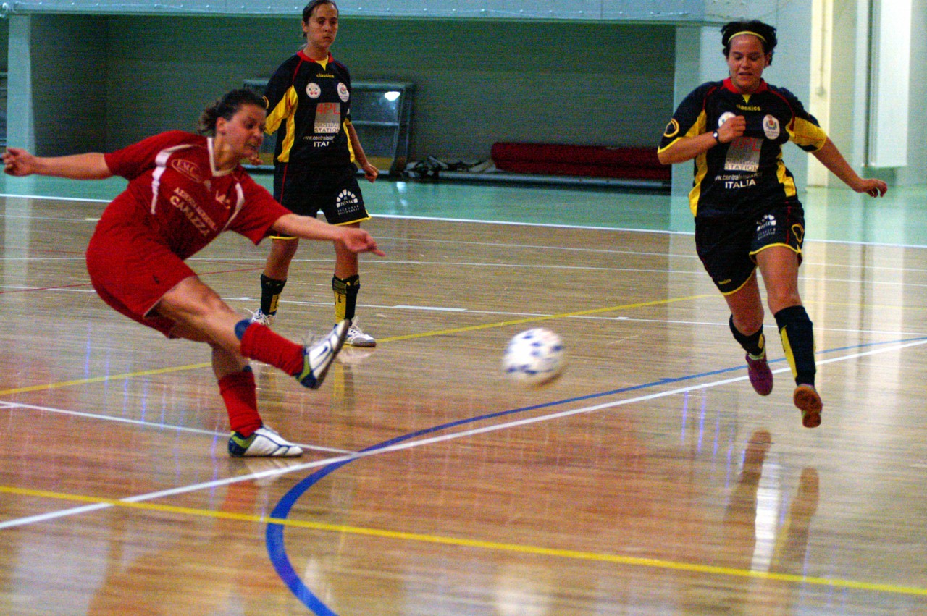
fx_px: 2894
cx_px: 464
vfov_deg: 12.2
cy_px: 308
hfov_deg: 18.2
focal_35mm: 112
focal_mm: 75
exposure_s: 1/500
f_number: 2.8
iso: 3200
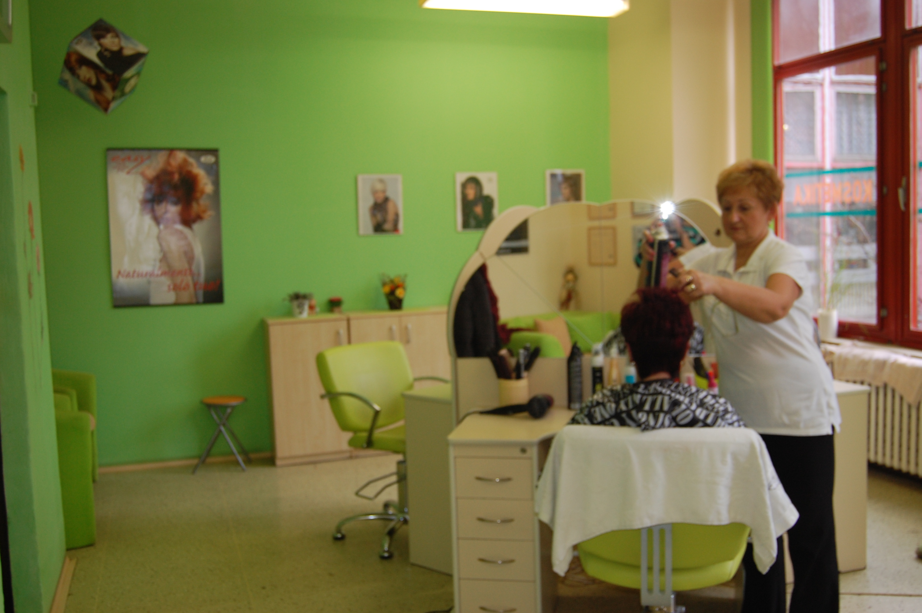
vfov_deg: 34.1
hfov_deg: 49.6
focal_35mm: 39
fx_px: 998
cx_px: 461
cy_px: 306
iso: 400
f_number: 4
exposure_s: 1/60
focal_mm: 26
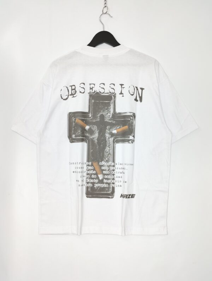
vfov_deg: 63.4
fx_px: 228
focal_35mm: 28
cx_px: 106
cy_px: 140
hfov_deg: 49.9
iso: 100
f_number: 1.8
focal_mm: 4.27
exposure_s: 1/15
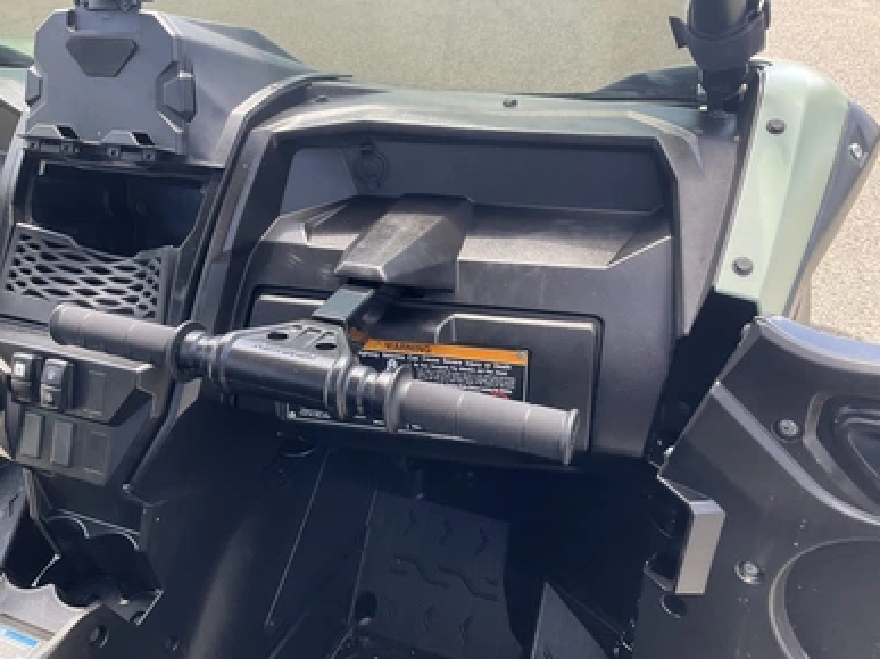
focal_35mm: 30
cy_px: 332
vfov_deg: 46.8
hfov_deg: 60.0
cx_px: 441
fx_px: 762
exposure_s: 1/128
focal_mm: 3
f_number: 1.8
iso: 32
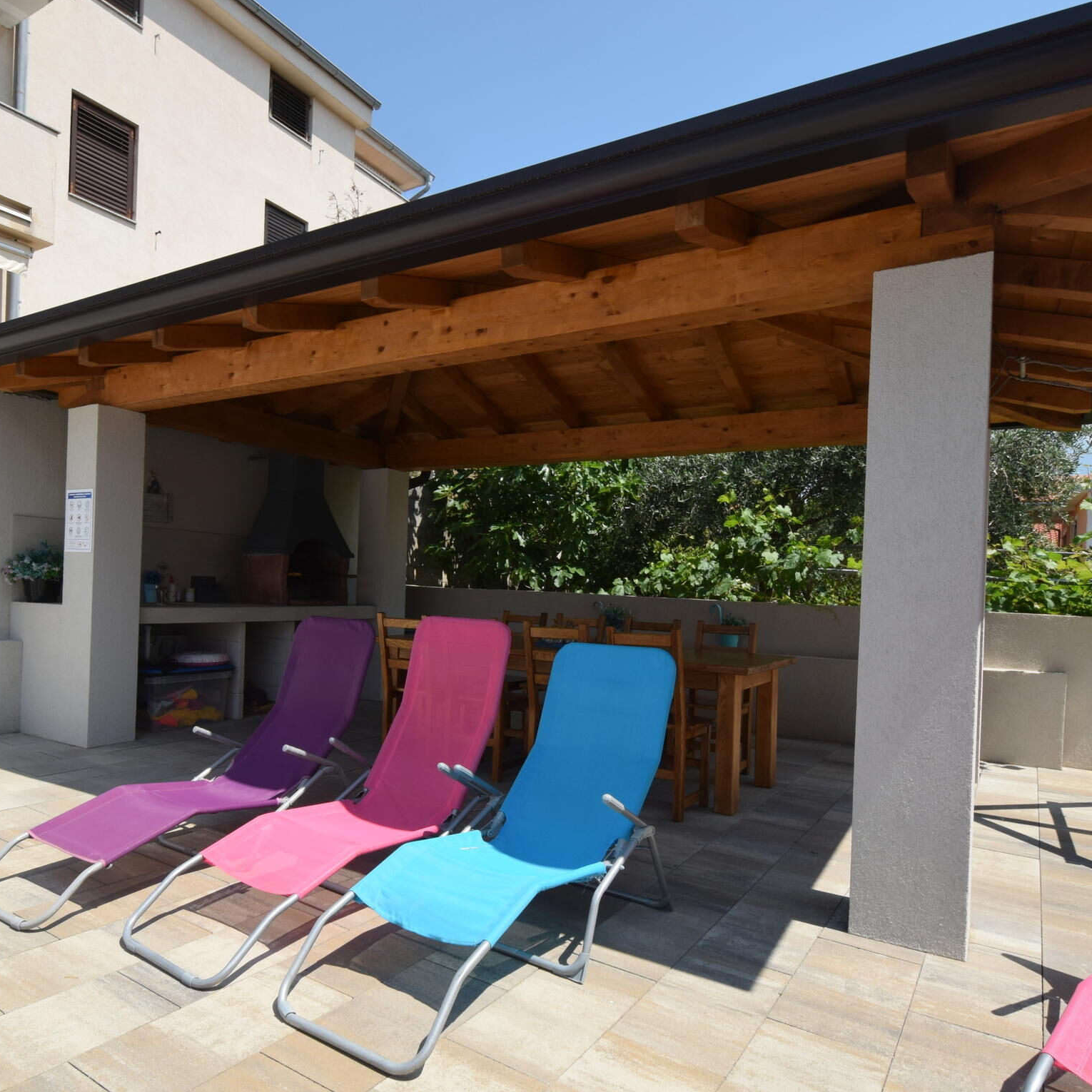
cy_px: 562
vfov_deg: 74.8
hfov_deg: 74.5
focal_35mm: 20
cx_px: 481
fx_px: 714
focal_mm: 10
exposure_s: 1/320
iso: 200
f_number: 9
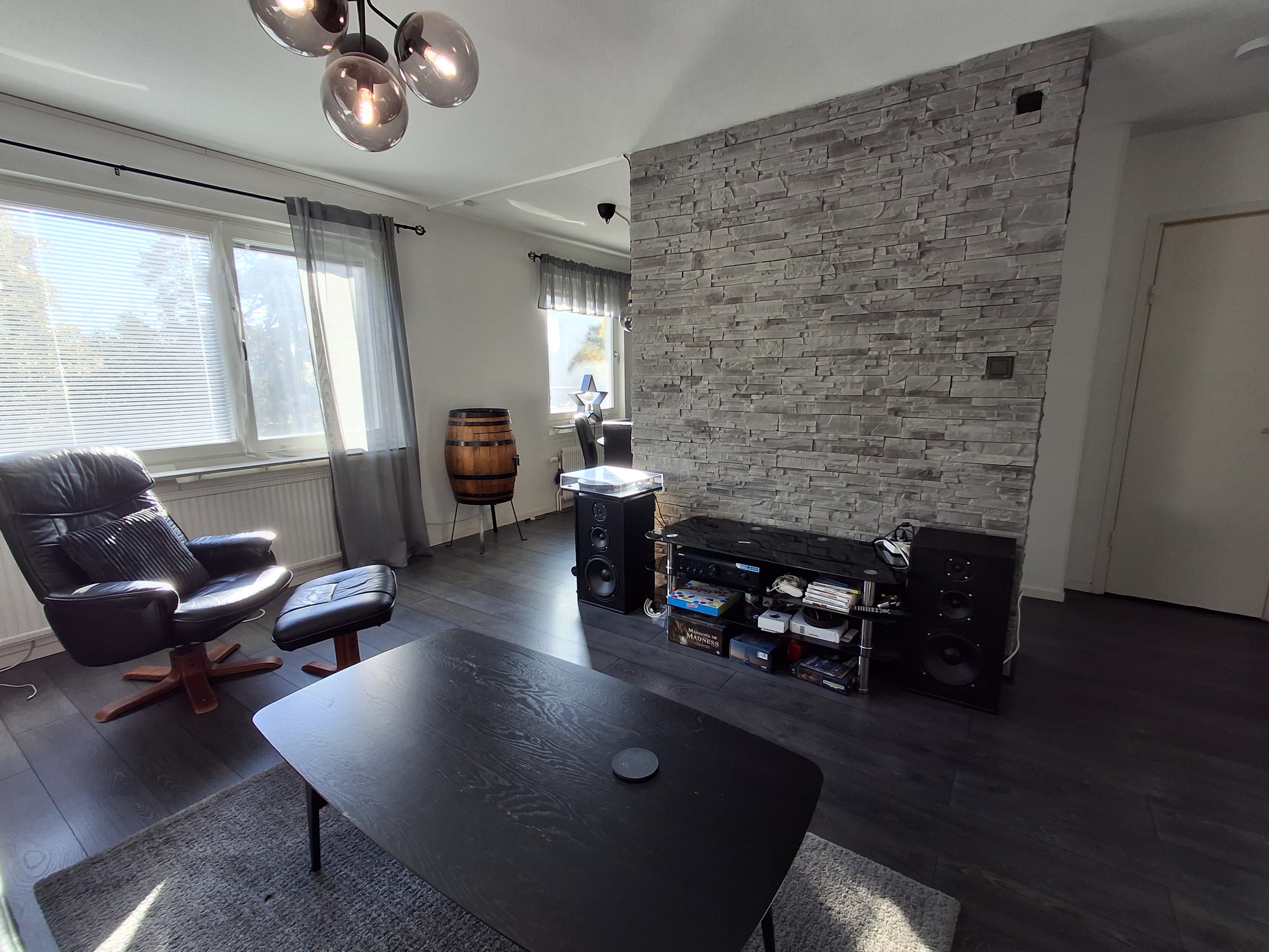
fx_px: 587
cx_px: 634
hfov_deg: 94.5
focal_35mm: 16
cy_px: 476
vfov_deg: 78.1
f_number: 2.2
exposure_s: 1/120
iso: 40
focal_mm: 1.64
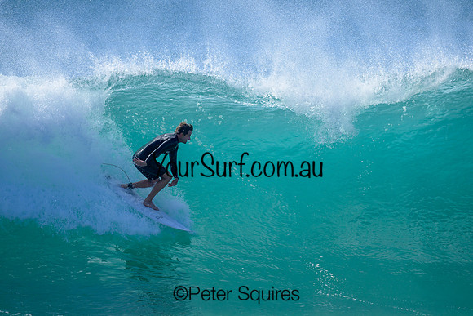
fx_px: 10513
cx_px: 236
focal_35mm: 800
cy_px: 158
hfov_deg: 2.6
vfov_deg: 1.7
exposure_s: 1/2000
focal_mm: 800
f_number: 6.3
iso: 360
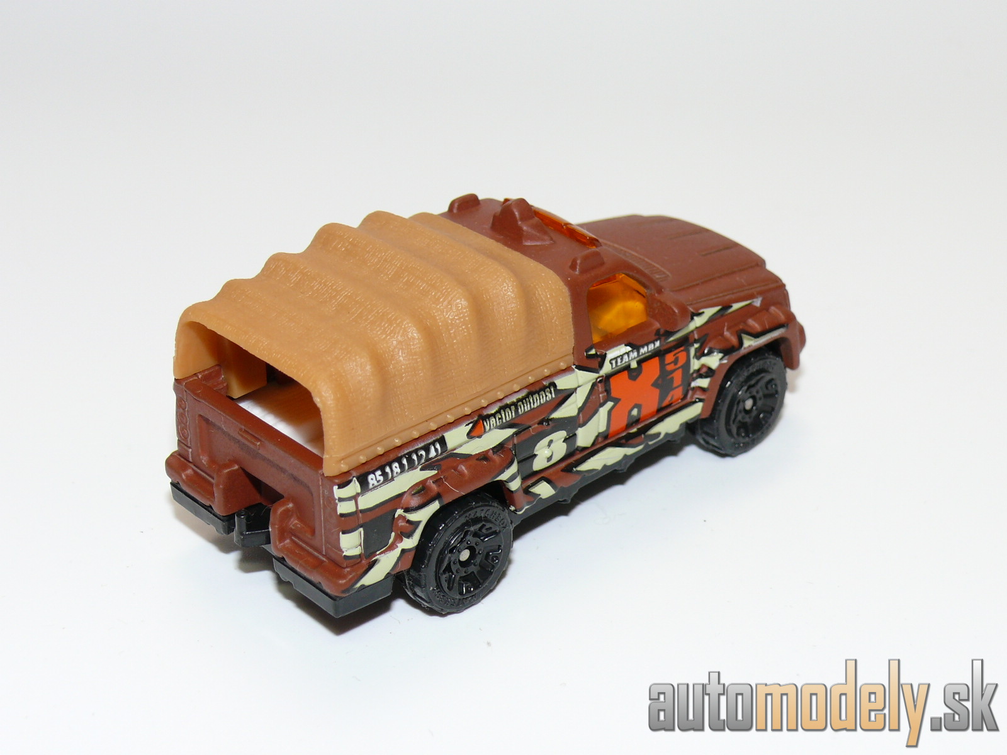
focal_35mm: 69
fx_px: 2007
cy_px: 378
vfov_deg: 21.3
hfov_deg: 28.2
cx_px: 504
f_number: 4
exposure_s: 1/30
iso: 100
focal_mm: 11
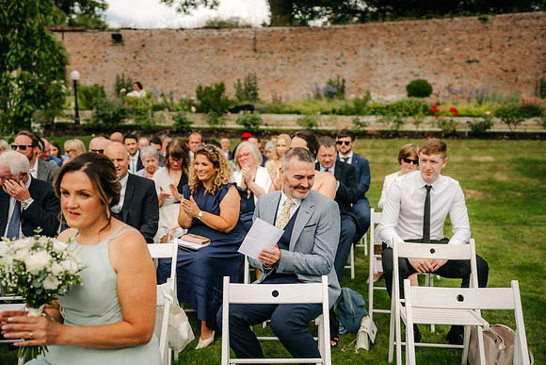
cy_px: 182
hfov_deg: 54.4
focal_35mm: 35
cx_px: 273
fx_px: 531
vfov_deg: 37.9
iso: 100
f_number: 2
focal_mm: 35
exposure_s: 1/3200
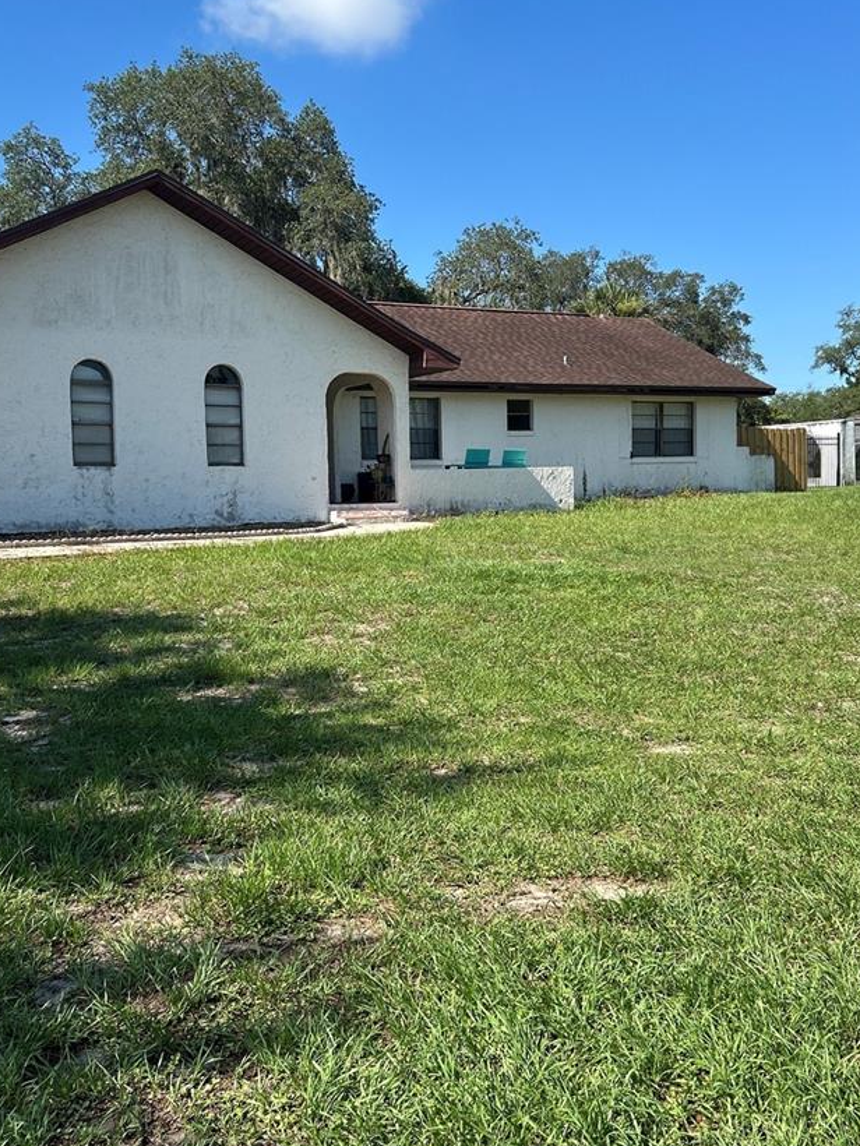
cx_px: 409
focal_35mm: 38
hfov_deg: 37.7
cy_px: 553
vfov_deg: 49.0
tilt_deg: -2.7
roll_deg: +1.6
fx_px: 1258
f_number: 1.5
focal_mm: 5.7
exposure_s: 1/2762
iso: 50
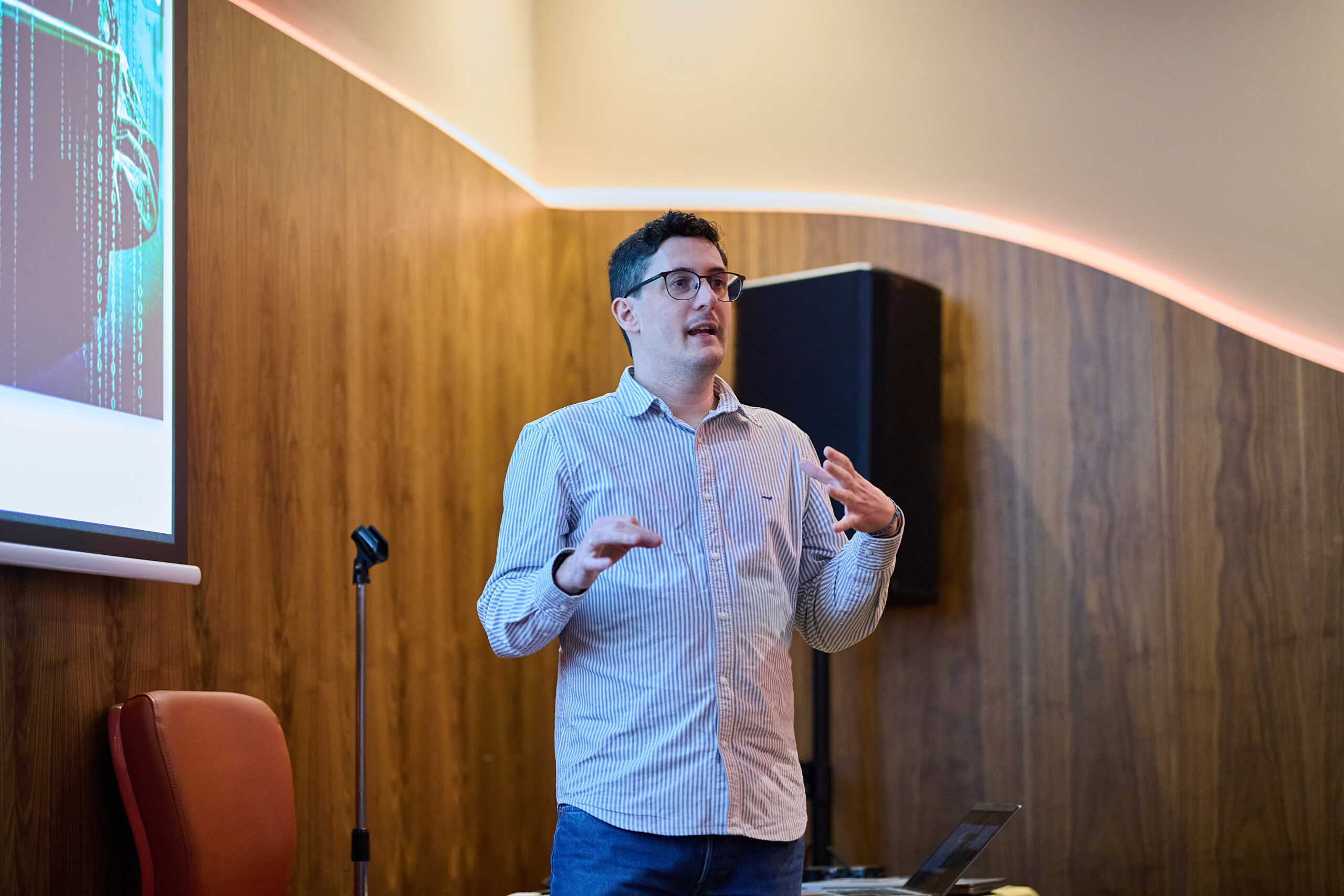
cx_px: 672
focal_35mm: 85
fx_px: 3173
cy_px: 448
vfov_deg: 16.1
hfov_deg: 23.9
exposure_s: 1/250
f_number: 1.6
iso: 5000
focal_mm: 85
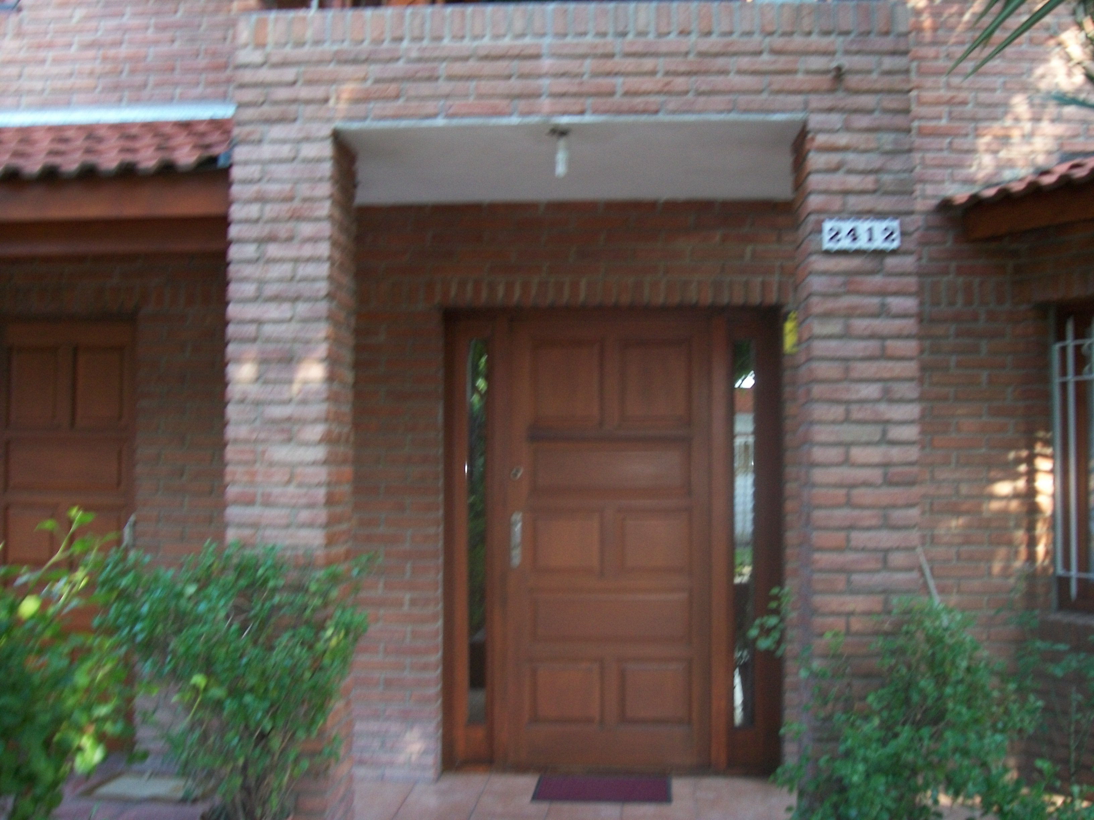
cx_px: 547
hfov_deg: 51.4
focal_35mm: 36
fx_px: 1138
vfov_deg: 39.7
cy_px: 410
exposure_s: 1/80
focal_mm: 6
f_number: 2.7
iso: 80
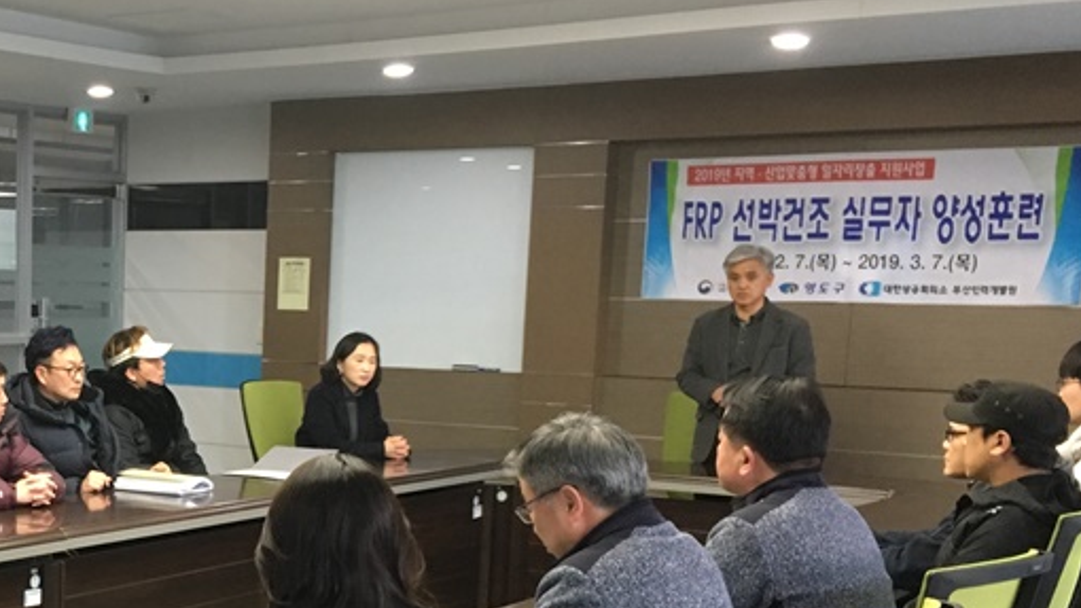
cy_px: 544
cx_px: 53
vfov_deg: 19.1
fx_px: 1777
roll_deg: -0.5
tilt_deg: -4.4
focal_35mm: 62
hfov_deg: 31.8
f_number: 2.2
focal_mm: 4.15
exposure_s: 1/30
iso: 160
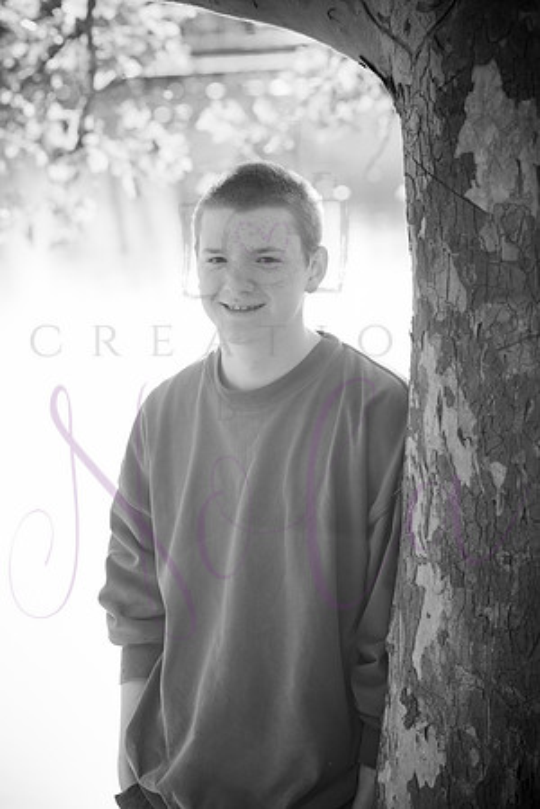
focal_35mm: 120
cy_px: 404
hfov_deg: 11.4
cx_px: 270
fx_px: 2700
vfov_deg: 17.1
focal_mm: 120
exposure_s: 1/640
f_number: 6.3
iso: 400
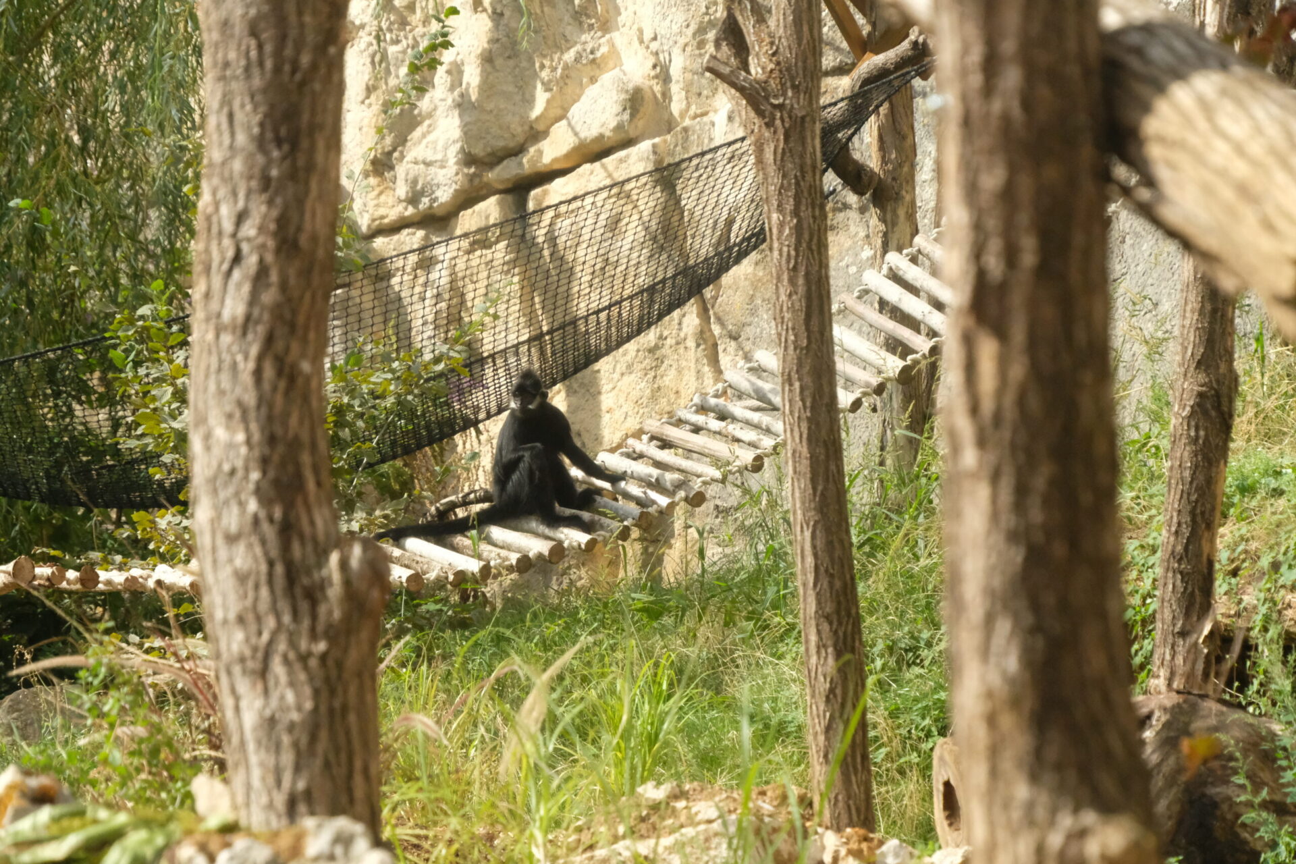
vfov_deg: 7.8
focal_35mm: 176
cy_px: 432
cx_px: 648
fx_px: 6336
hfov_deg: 11.7
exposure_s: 1/8000
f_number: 8
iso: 8000
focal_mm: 117.3
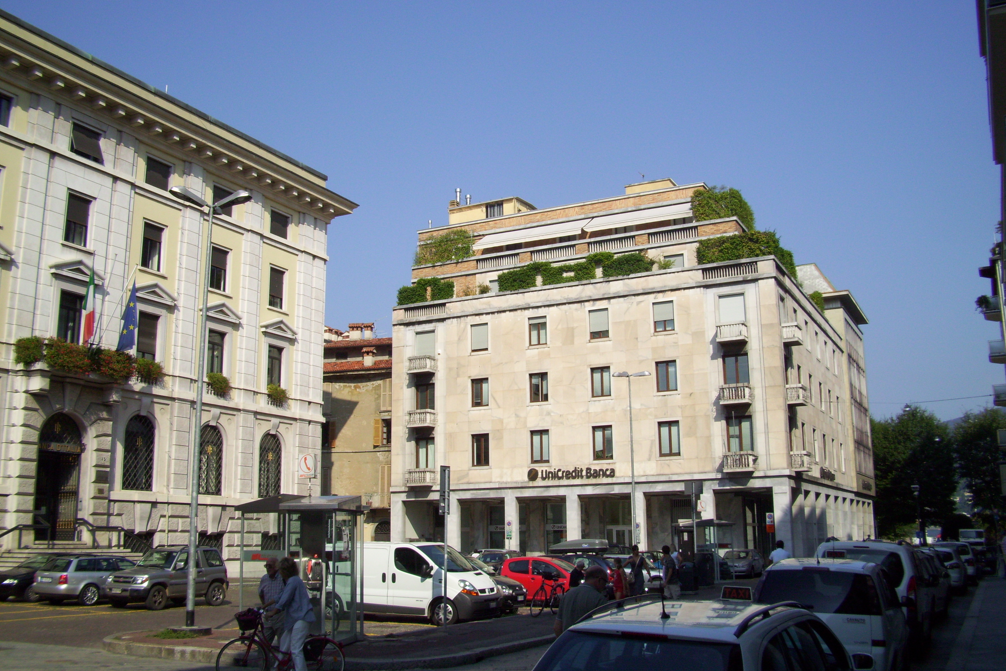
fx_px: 950
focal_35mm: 34
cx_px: 513
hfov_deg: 55.8
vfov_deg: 38.9
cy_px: 336
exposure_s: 1/400
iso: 80
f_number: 5.6
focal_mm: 5.7
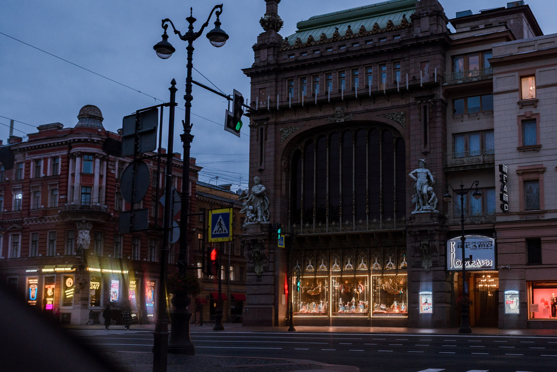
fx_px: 709
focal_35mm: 46
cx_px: 358
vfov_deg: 29.2
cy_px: 237
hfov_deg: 42.4
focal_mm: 35
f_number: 3.5
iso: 320
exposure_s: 1/160
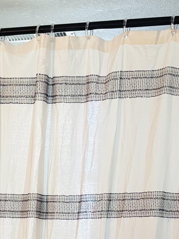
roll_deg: -2.5
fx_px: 676
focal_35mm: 98
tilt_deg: -13.0
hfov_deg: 14.4
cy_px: 388
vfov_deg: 17.4
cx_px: -63
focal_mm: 5.96
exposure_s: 1/60
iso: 320
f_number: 1.6
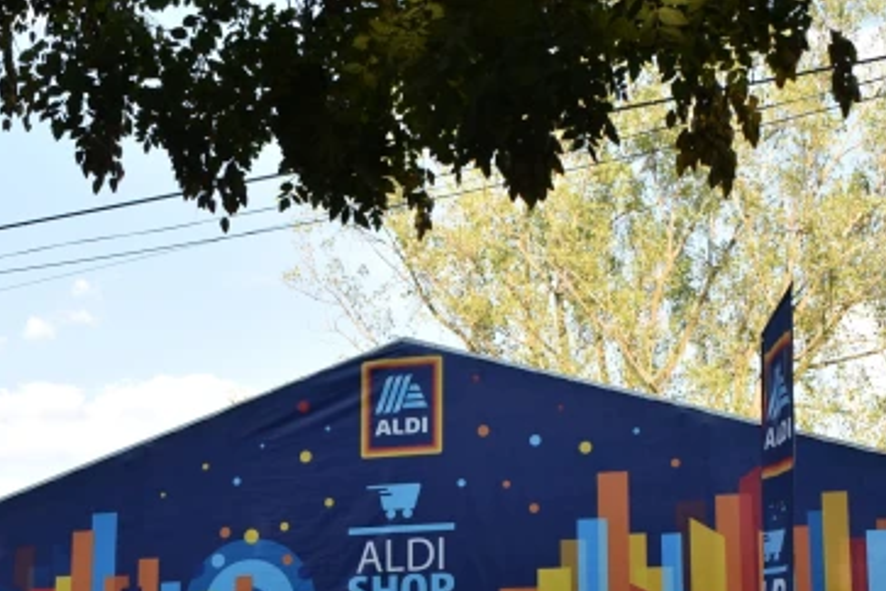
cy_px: 608
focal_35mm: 65
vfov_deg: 20.2
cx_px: 454
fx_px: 1600
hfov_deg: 30.9
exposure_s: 1/250
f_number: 5.6
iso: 200
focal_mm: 21
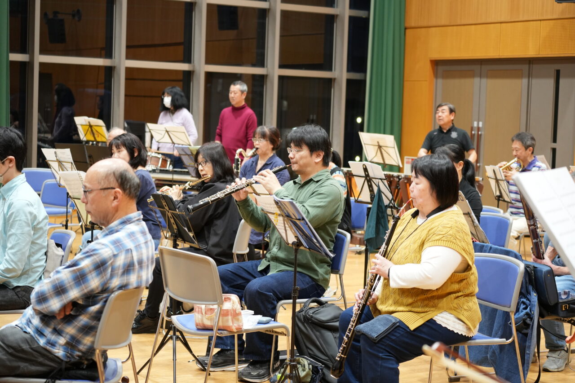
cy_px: 192
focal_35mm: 73
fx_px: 1166
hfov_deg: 27.7
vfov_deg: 18.7
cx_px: 288
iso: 2000
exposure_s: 1/80
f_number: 4.5
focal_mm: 73
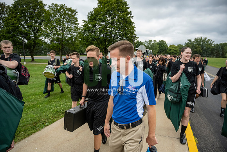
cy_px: 76
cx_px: 114
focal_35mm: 24
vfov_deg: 53.2
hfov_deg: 73.7
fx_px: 151
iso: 1250
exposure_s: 1/4000
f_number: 4
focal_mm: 24
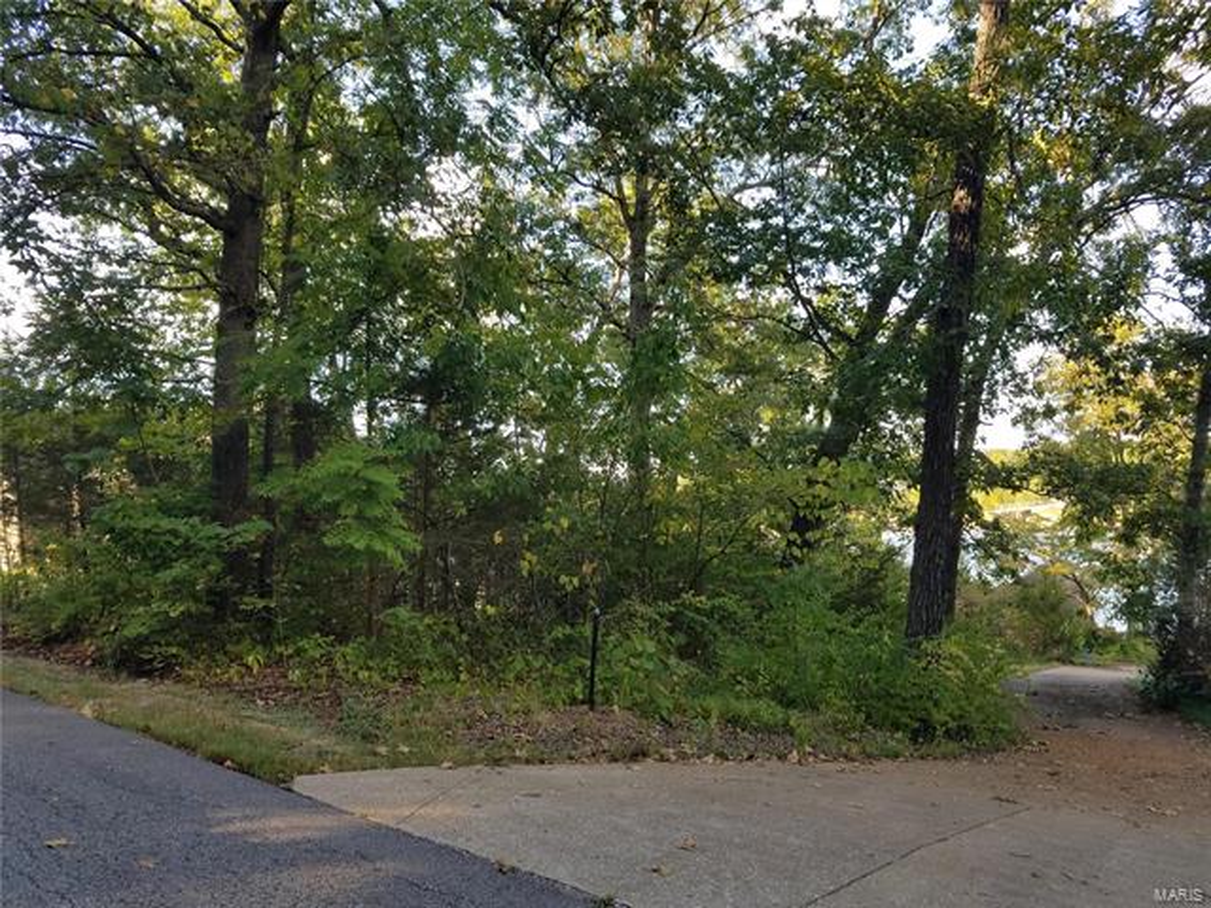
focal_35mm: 26
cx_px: 606
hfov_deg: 67.3
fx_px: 910
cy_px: 454
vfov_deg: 53.1
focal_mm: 4.2
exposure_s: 1/386
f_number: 1.7
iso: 50
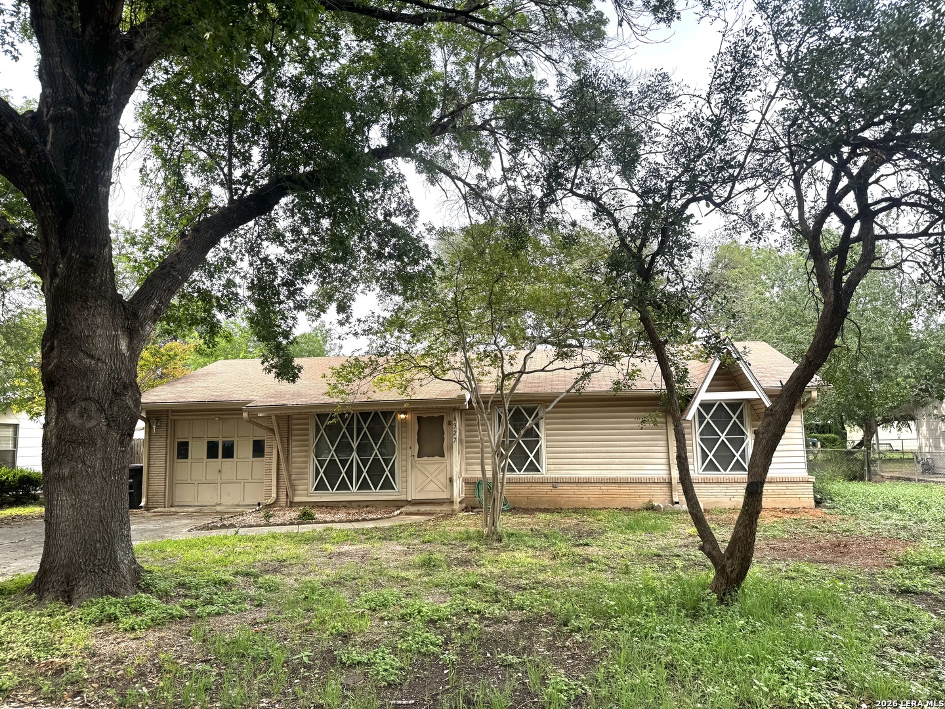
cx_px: 472
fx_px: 655
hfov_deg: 71.6
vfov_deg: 56.8
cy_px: 354
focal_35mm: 24
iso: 80
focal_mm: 6.76
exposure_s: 1/1010
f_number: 1.78
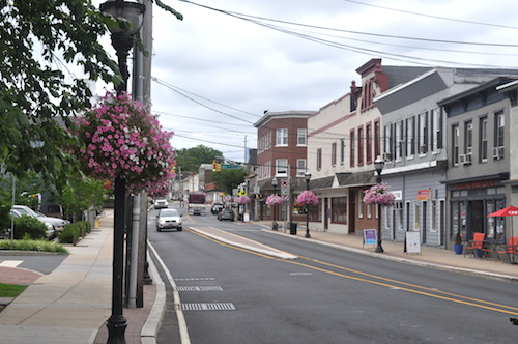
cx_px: 259
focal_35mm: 63
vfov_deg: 21.5
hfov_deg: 31.9
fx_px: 905
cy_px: 172
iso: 200
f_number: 9
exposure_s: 1/320
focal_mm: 42
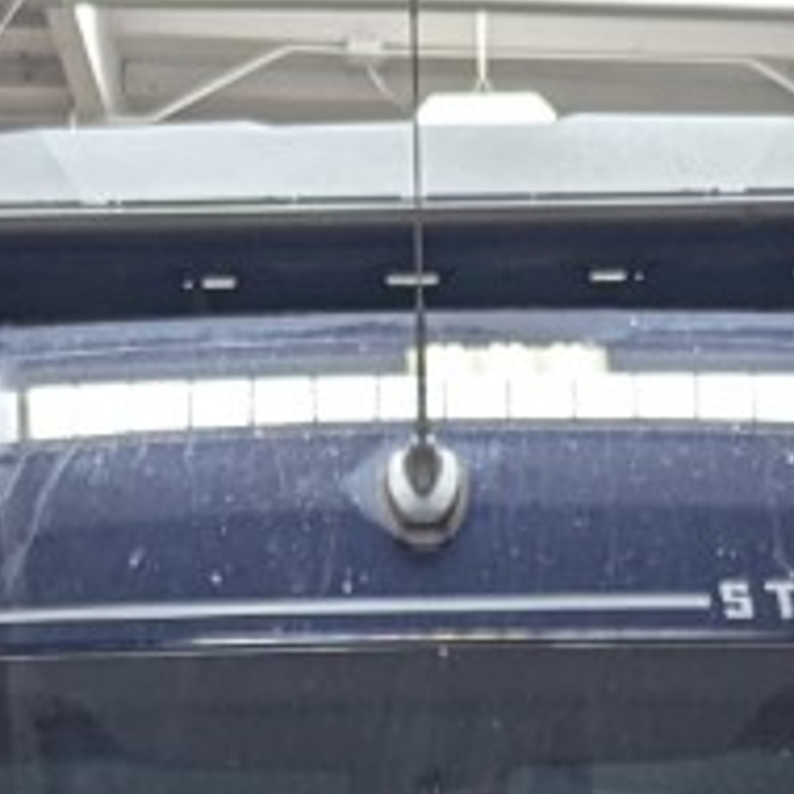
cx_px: 366
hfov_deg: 11.2
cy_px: 1718
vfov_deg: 10.1
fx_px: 4048
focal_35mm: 156
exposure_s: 1/62
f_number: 1.85
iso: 54
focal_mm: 6.81
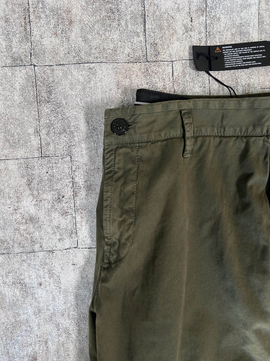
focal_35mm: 26
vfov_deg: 67.3
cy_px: 180
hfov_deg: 53.1
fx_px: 270
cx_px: 135
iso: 160
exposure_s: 1/56
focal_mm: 5.7
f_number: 1.5
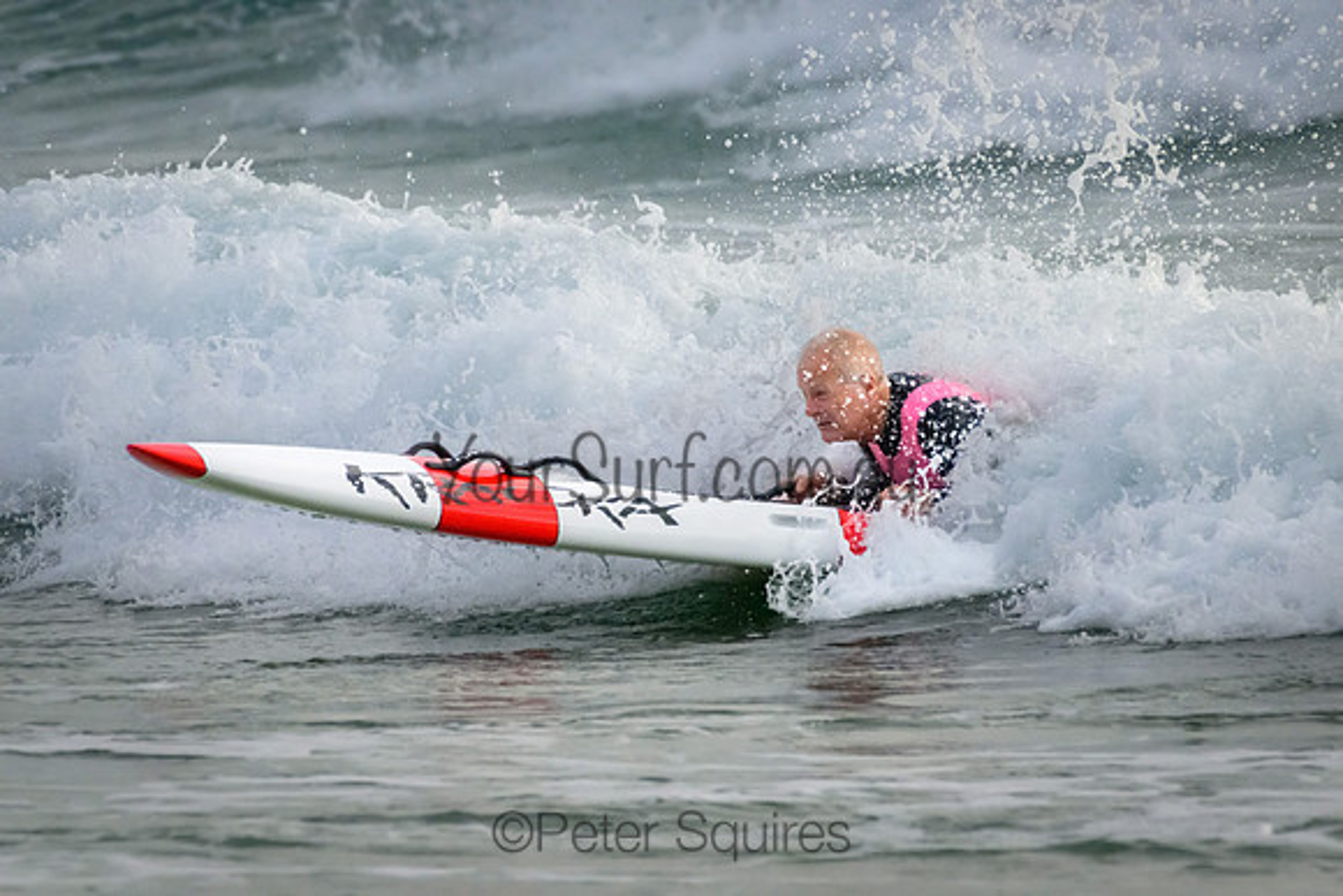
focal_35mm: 1000
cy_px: 448
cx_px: 672
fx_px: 37313
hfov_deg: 2.1
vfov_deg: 1.4
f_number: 11
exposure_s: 1/4000
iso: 5000
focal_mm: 1000
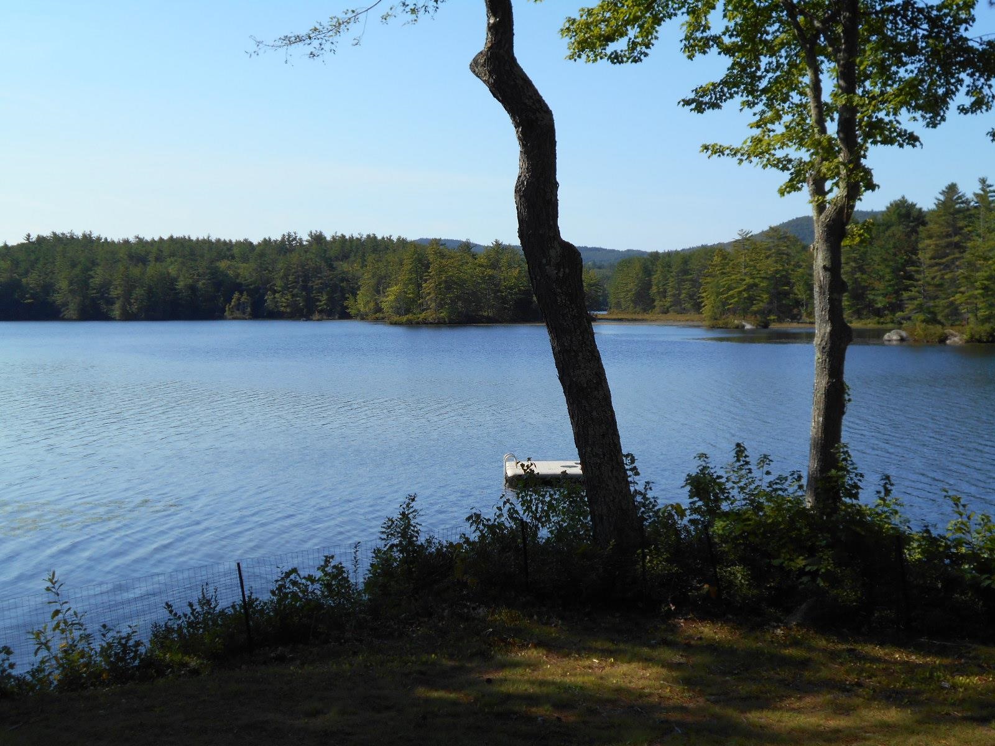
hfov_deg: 42.9
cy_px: 373
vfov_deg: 32.9
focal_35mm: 44
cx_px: 498
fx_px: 1265
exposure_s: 1/640
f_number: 4.2
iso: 80
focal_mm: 7.7
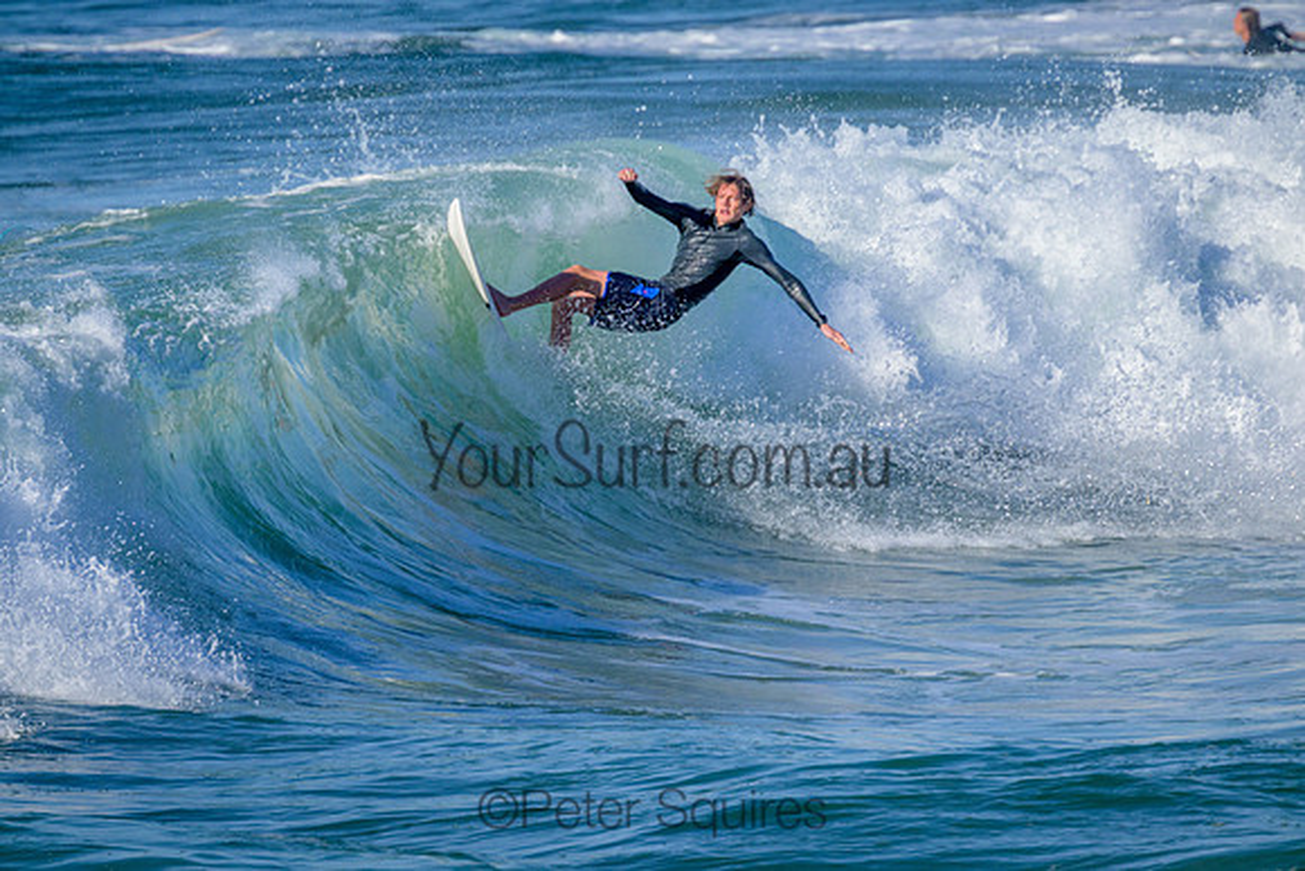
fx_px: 29005
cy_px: 436
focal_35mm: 800
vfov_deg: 1.7
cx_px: 652
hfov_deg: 2.6
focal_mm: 800
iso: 720
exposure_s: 1/2000
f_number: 11
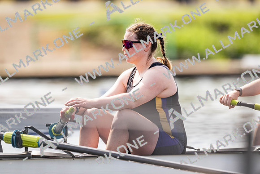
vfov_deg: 2.3
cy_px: 87
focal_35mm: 600
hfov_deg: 3.4
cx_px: 130
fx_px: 4334
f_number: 4
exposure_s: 1/2500
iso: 560
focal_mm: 600
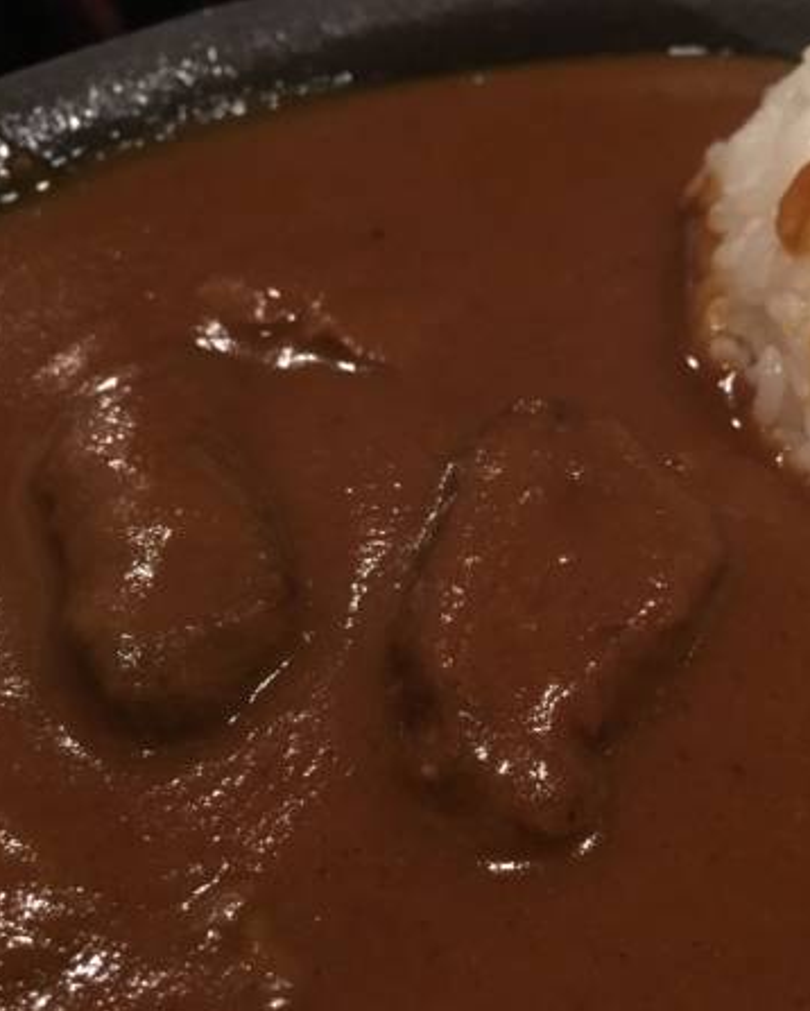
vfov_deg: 47.9
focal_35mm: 38
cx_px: 484
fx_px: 1138
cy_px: 507
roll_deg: +2.8
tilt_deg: -44.7
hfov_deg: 39.0
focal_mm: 4.15
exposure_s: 1/15
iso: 250
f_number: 2.2
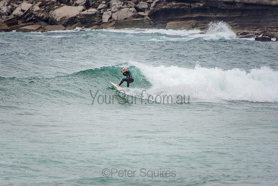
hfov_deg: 3.5
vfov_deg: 2.4
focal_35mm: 585
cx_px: 139
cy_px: 93
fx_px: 4518
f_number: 5.6
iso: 280
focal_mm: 390
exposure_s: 1/1600
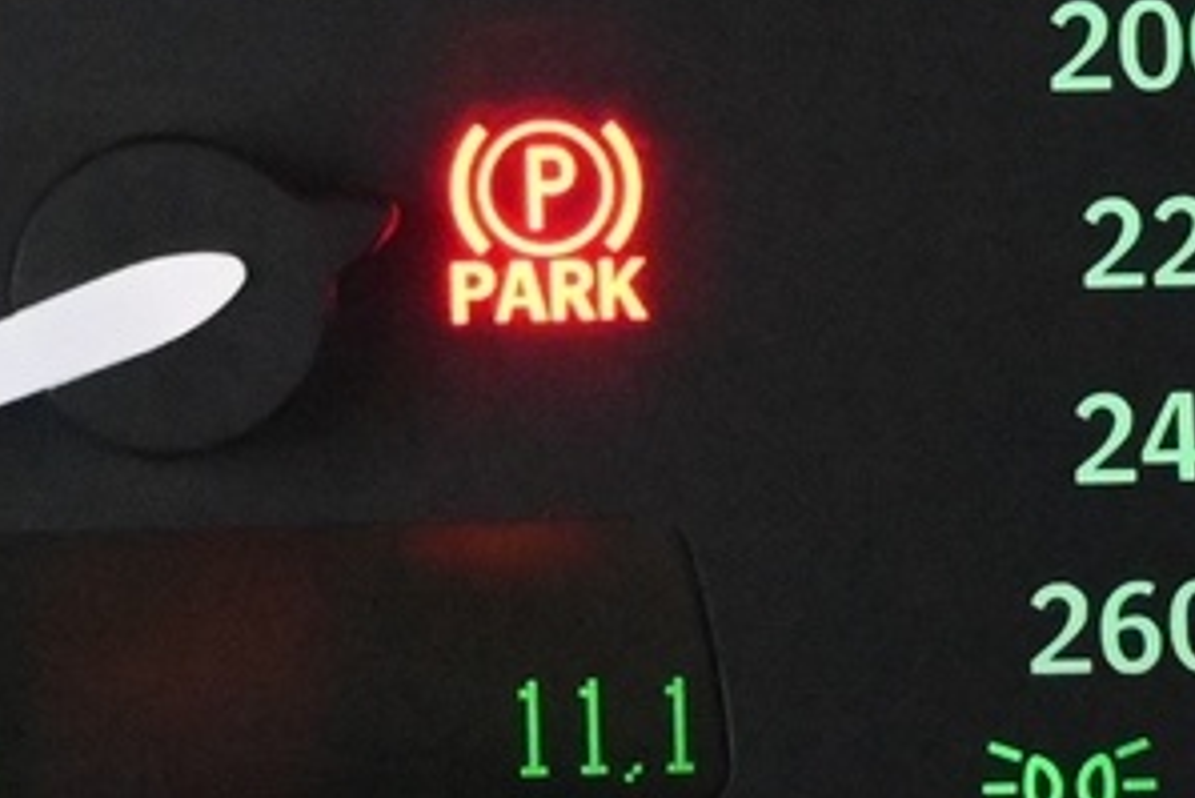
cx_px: 156
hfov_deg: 10.1
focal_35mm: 204
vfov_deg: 6.7
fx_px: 6765
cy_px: -76
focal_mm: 25
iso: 9000
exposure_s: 1/40
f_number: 4.2
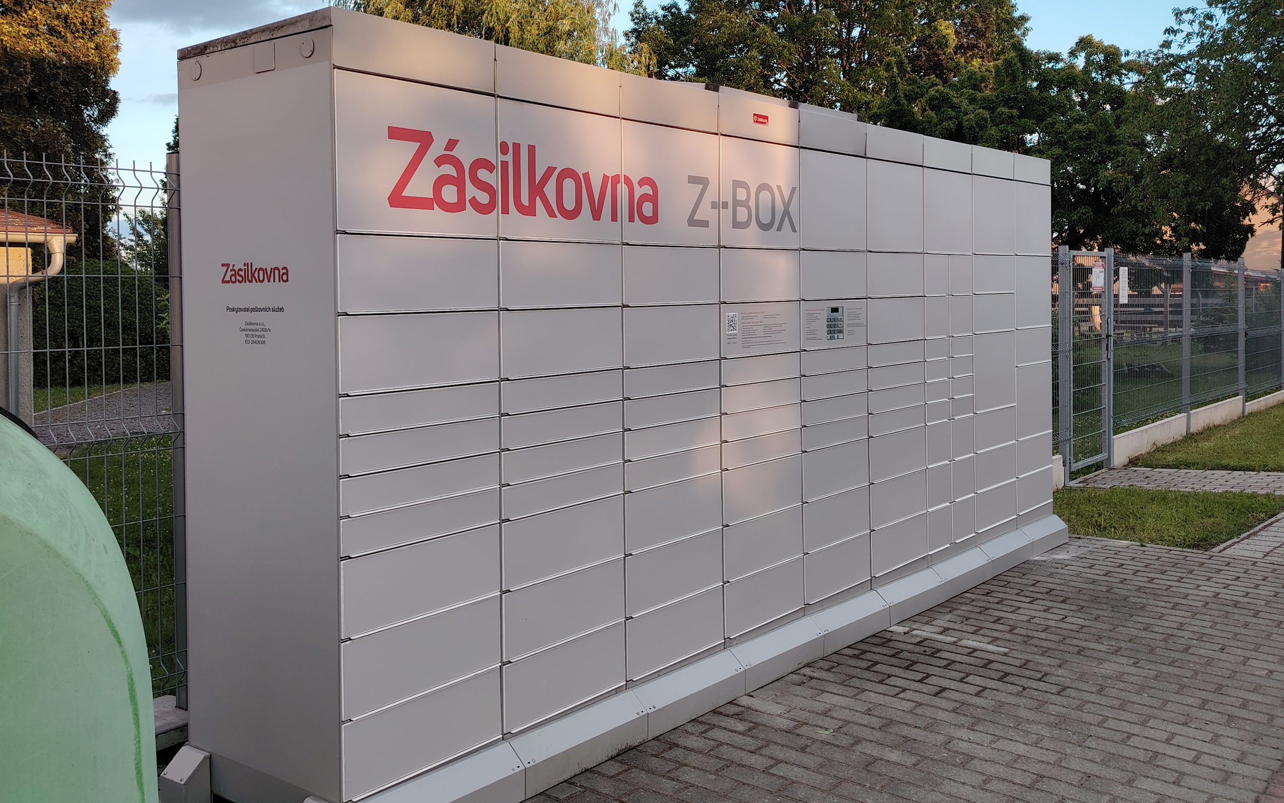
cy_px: 325
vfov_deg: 37.2
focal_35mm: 34
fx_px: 1190
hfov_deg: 56.7
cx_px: 643
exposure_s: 1/100
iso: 131
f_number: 1.75
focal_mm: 5.25
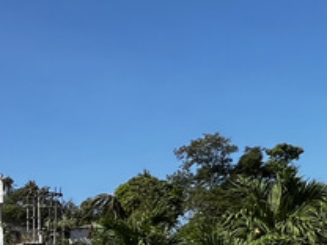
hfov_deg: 21.2
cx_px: -186
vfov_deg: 18.4
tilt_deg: -0.7
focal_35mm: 75
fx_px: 708
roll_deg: +0.6
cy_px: 313
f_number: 1.8
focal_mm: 1.57
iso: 32
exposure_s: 1/1309
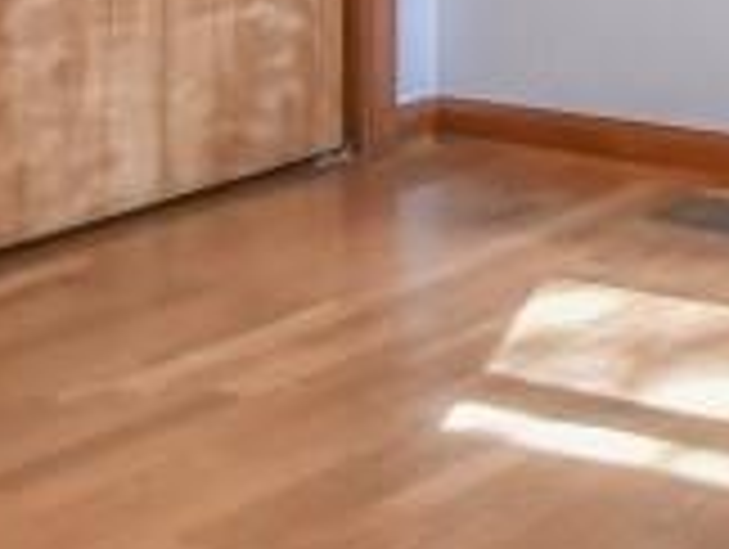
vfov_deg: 13.8
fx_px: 2046
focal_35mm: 97
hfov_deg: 17.6
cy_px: -405
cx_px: 1174
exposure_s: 1/125
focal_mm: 16
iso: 4000
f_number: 11
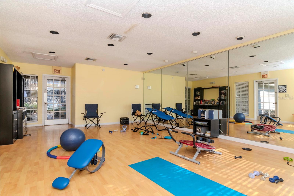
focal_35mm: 18
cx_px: 147
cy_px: 98
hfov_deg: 90.0
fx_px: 147
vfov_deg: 67.4
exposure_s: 1/125
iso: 640
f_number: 9
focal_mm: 12
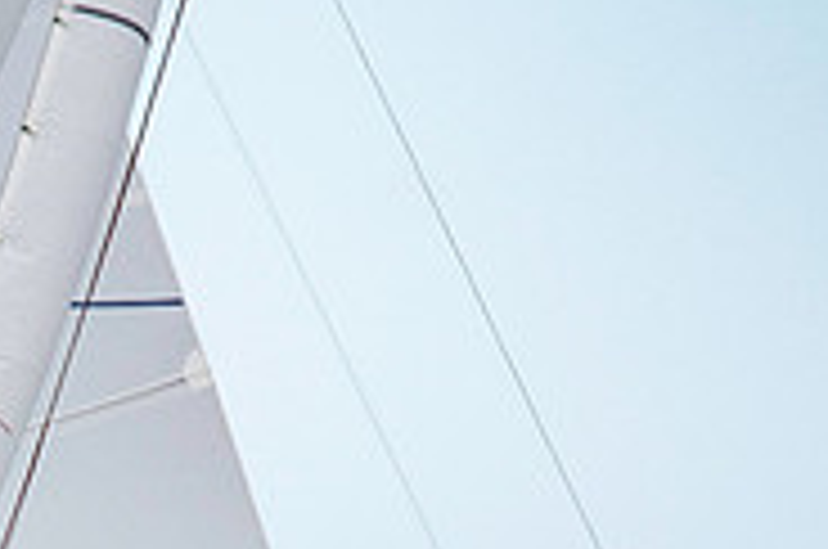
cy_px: 860
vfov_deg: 0.8
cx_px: -501
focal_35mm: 1654
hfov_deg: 1.2
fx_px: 37976
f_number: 5.6
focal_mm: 300
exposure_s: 1/2500
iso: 320
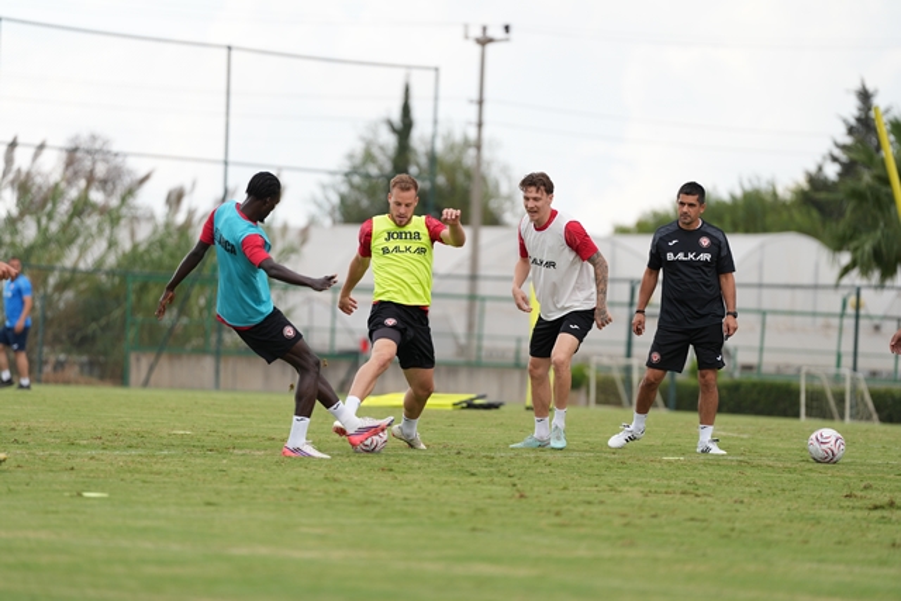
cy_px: 300
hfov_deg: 10.3
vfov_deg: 6.9
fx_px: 5006
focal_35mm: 200
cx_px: 450
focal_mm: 200
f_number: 2.8
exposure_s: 1/1250
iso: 250
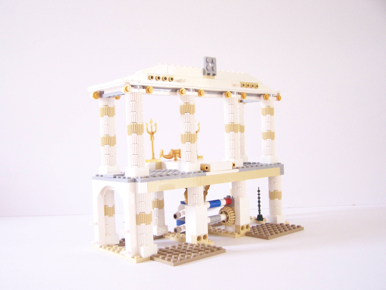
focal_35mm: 38
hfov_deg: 49.0
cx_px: 193
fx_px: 424
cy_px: 145
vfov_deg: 37.7
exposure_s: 1/10
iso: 400
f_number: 3.2
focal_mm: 6.3
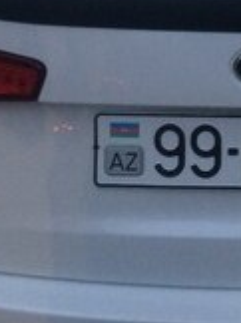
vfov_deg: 20.5
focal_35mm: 89
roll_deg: +1.9
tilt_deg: -18.8
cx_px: 249
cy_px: -74
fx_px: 828
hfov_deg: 16.2
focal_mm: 4.15
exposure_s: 1/33
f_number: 2.2
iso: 160
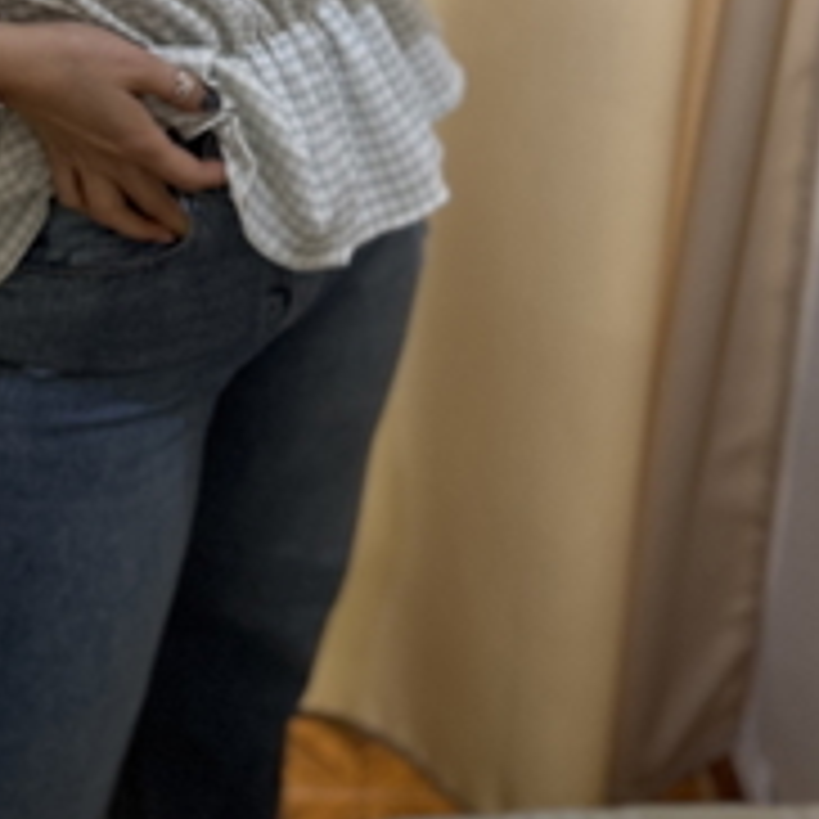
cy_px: -218
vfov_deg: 24.5
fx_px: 1660
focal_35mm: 62
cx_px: 90
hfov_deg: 26.8
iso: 200
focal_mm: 6.76
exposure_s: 1/121
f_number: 1.78
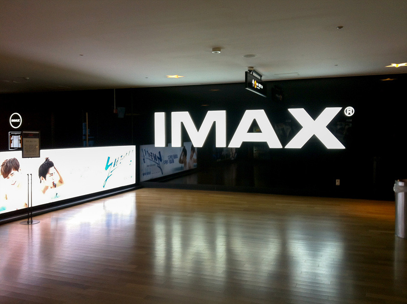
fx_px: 411
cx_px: 204
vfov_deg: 40.6
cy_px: 152
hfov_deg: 52.7
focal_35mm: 35
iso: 100
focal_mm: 3.85
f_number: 2.8
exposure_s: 1/15
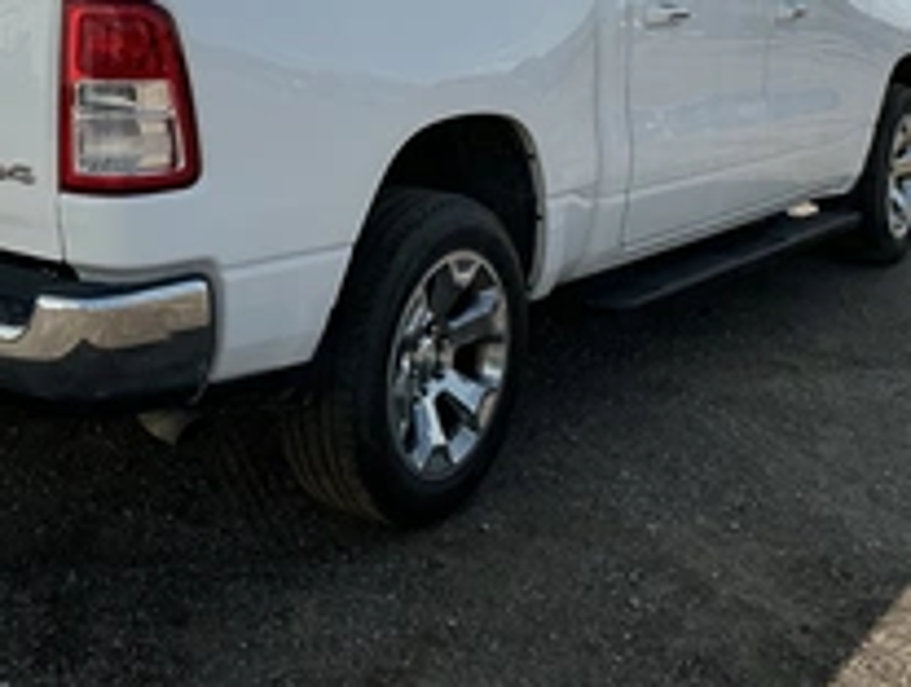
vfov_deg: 26.2
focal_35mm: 54
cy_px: 62
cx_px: 299
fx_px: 1424
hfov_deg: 35.1
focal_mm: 3
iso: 25
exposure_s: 1/4065
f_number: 1.8
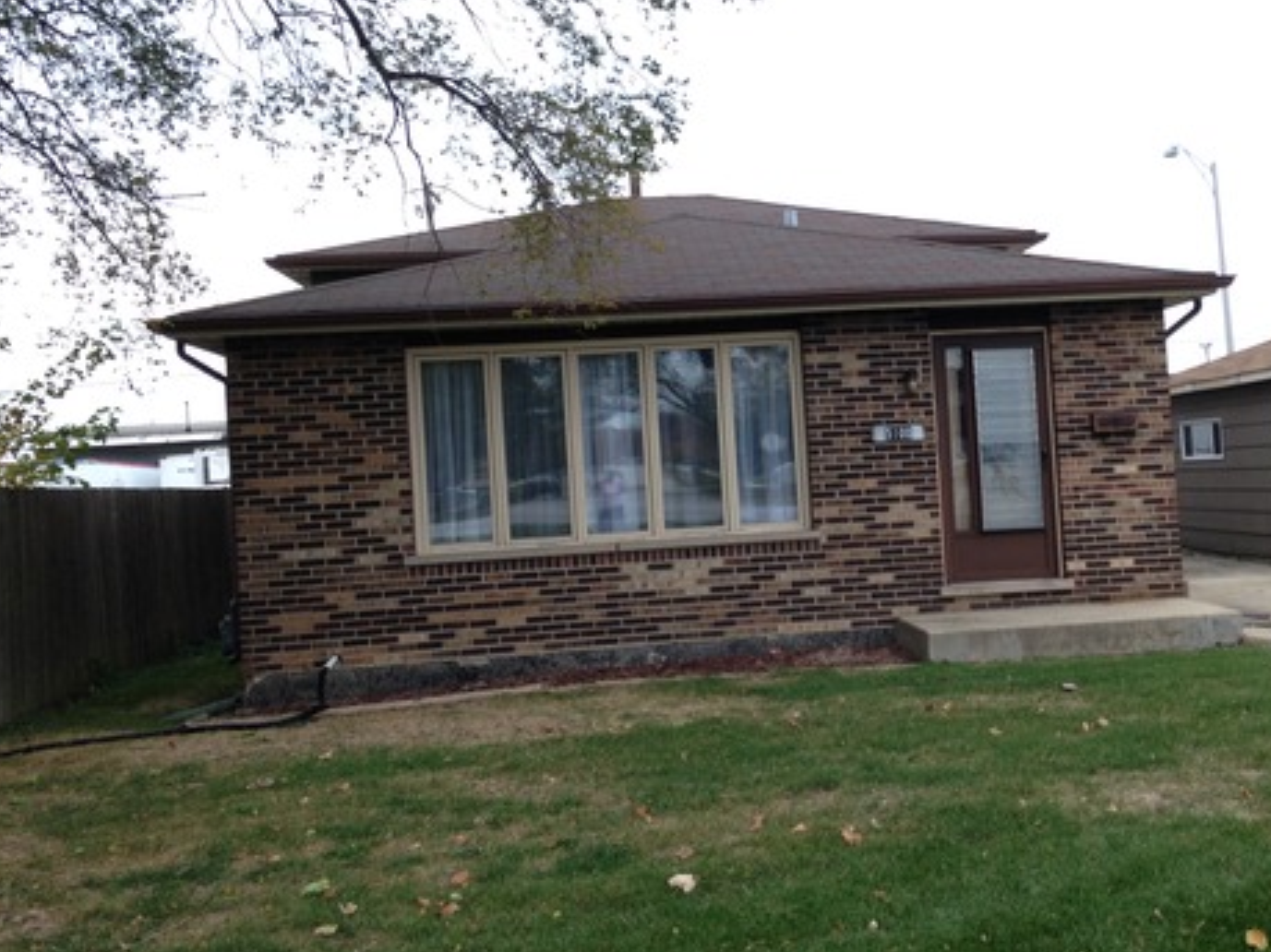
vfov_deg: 31.5
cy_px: 434
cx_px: 842
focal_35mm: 46
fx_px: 1689
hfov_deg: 40.8
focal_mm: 4.12
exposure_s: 1/189
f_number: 2.4
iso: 50
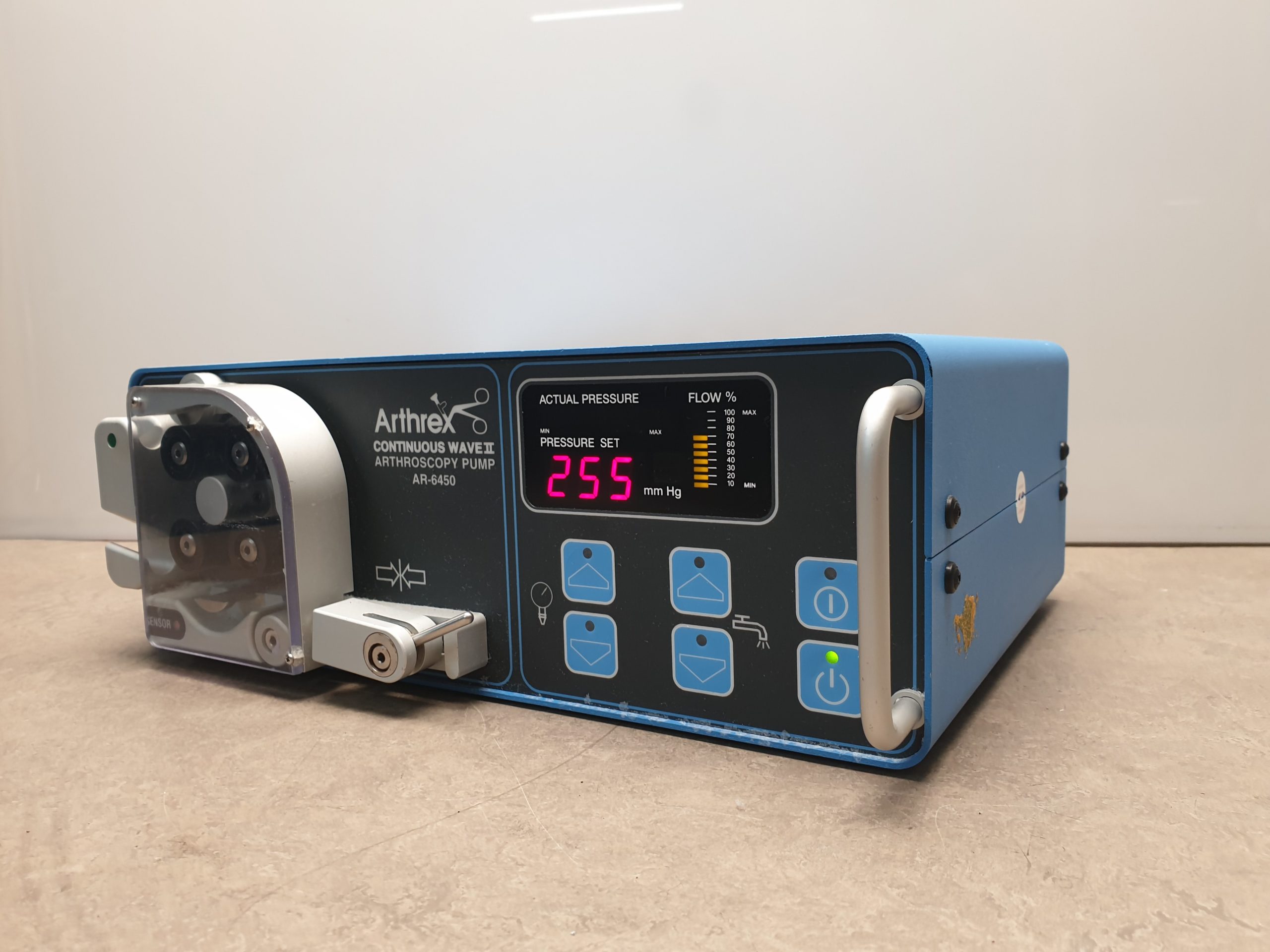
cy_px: 476
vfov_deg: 53.1
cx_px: 635
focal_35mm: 26
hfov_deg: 67.3
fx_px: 954
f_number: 2.4
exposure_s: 1/50
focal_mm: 4.3
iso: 64
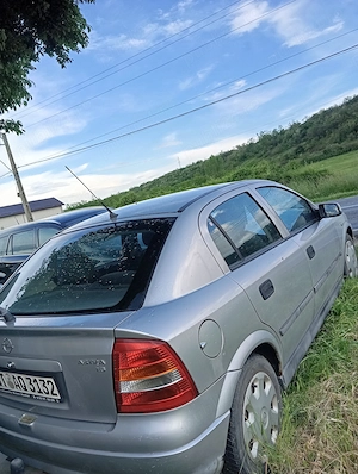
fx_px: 385
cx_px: 179
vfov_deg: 63.4
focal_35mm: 28
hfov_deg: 49.9
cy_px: 237
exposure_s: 1/136
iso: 109
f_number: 1.8
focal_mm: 4.22
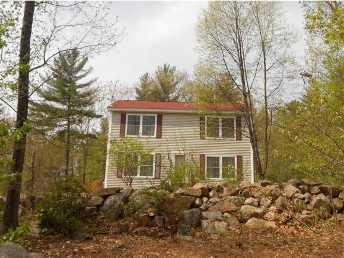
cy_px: 129
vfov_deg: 38.7
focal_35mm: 37
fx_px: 368
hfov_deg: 50.1
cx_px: 172
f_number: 3.9
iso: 80
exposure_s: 1/640
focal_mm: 6.7
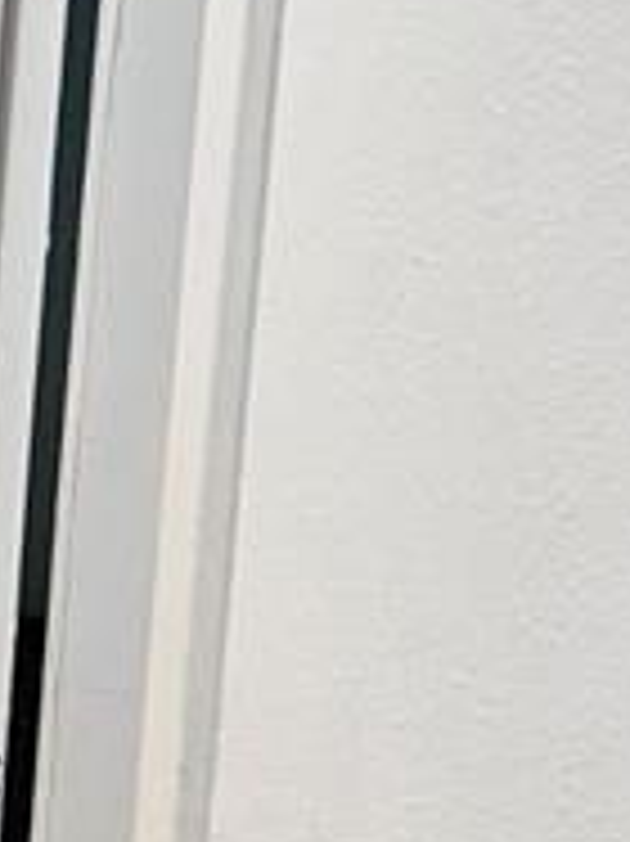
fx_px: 3741
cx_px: -738
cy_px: 977
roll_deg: -2.9
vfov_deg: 12.6
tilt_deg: -7.1
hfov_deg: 8.9
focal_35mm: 154
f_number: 1.78
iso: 200
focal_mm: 6.76
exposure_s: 1/120
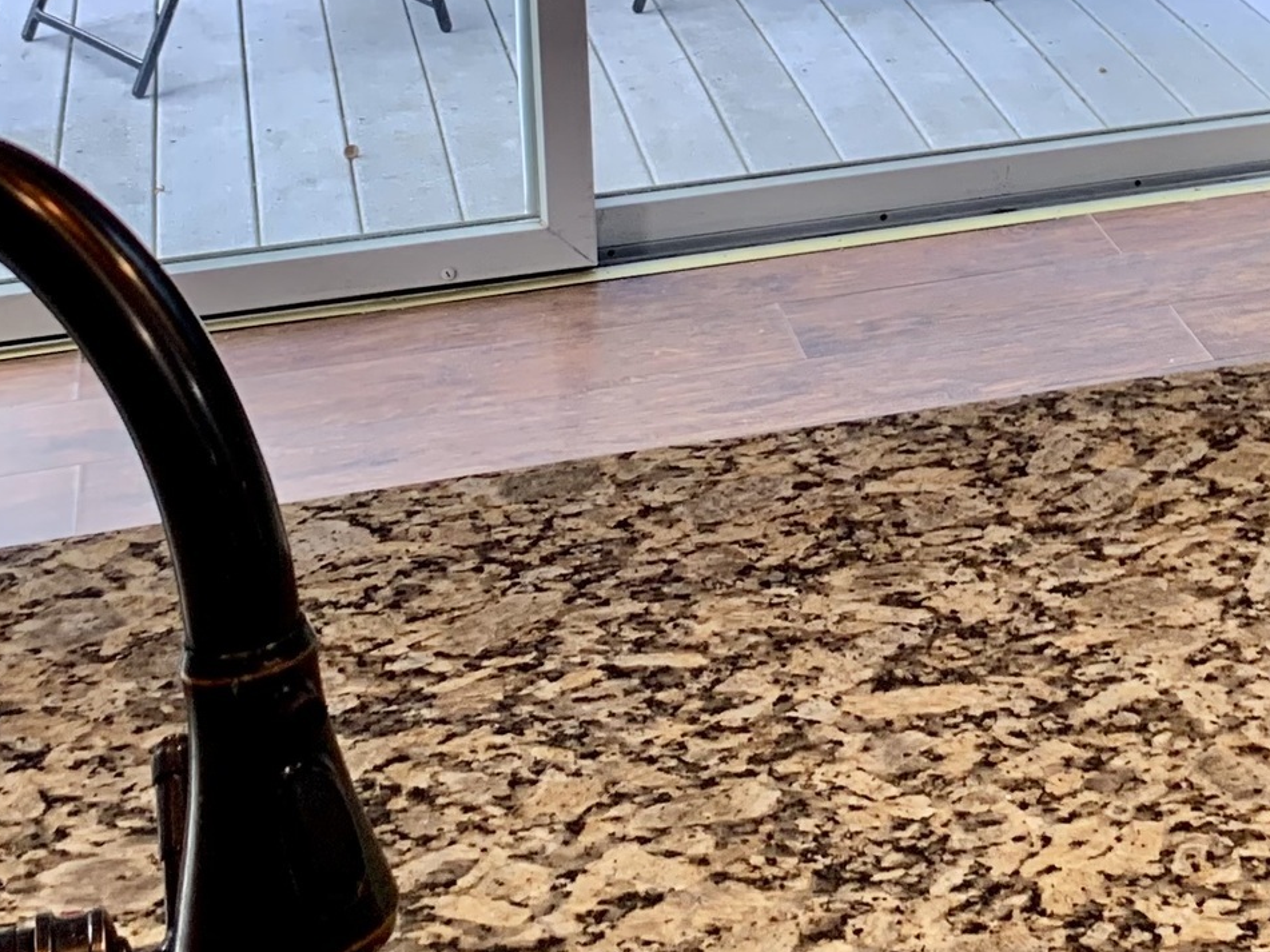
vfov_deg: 16.5
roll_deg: -0.1
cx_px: 1468
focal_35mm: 84
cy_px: -324
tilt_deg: -8.4
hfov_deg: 21.8
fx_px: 3081
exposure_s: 1/120
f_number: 1.8
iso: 64
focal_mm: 4.25
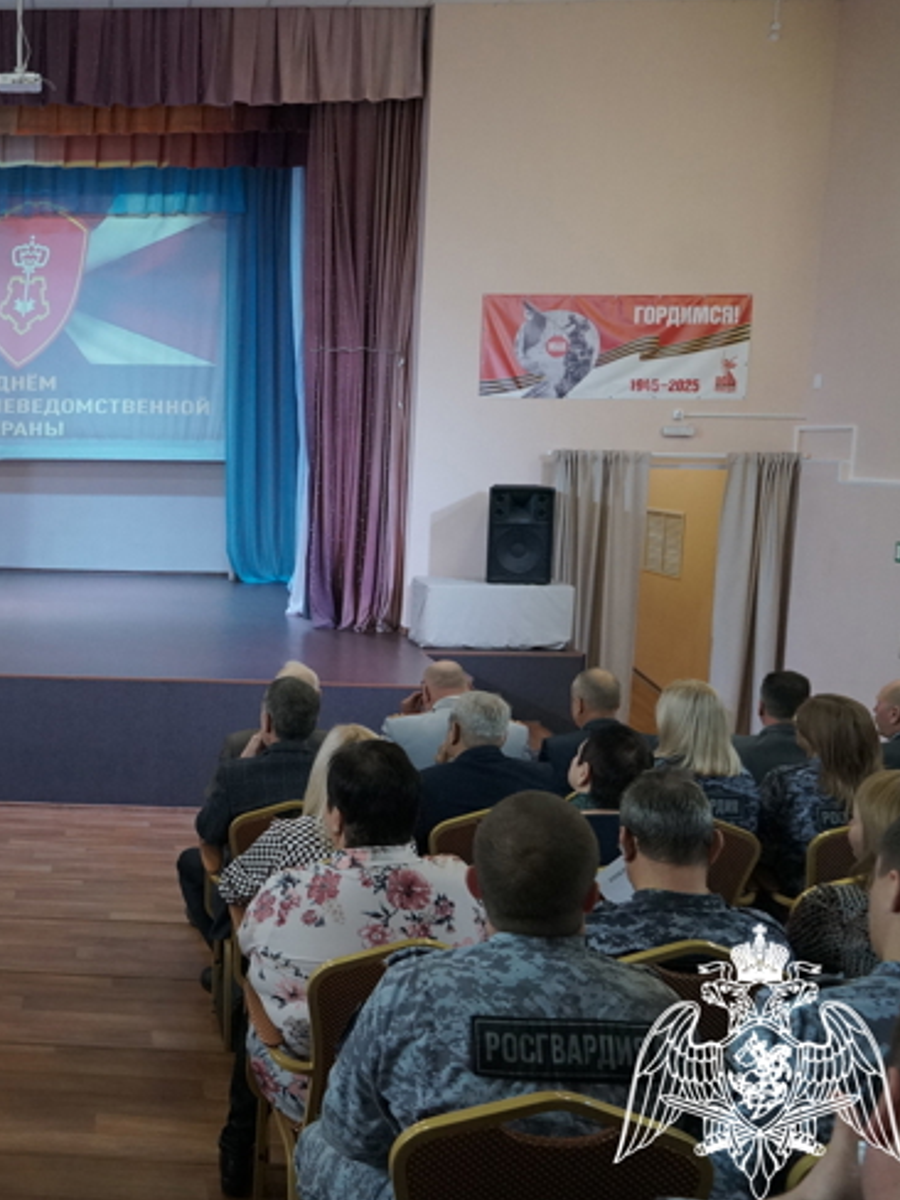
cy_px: 610
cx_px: 5
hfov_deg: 33.0
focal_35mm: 40
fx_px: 1387
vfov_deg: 46.8
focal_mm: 18
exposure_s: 1/100
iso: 2000
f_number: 5.6
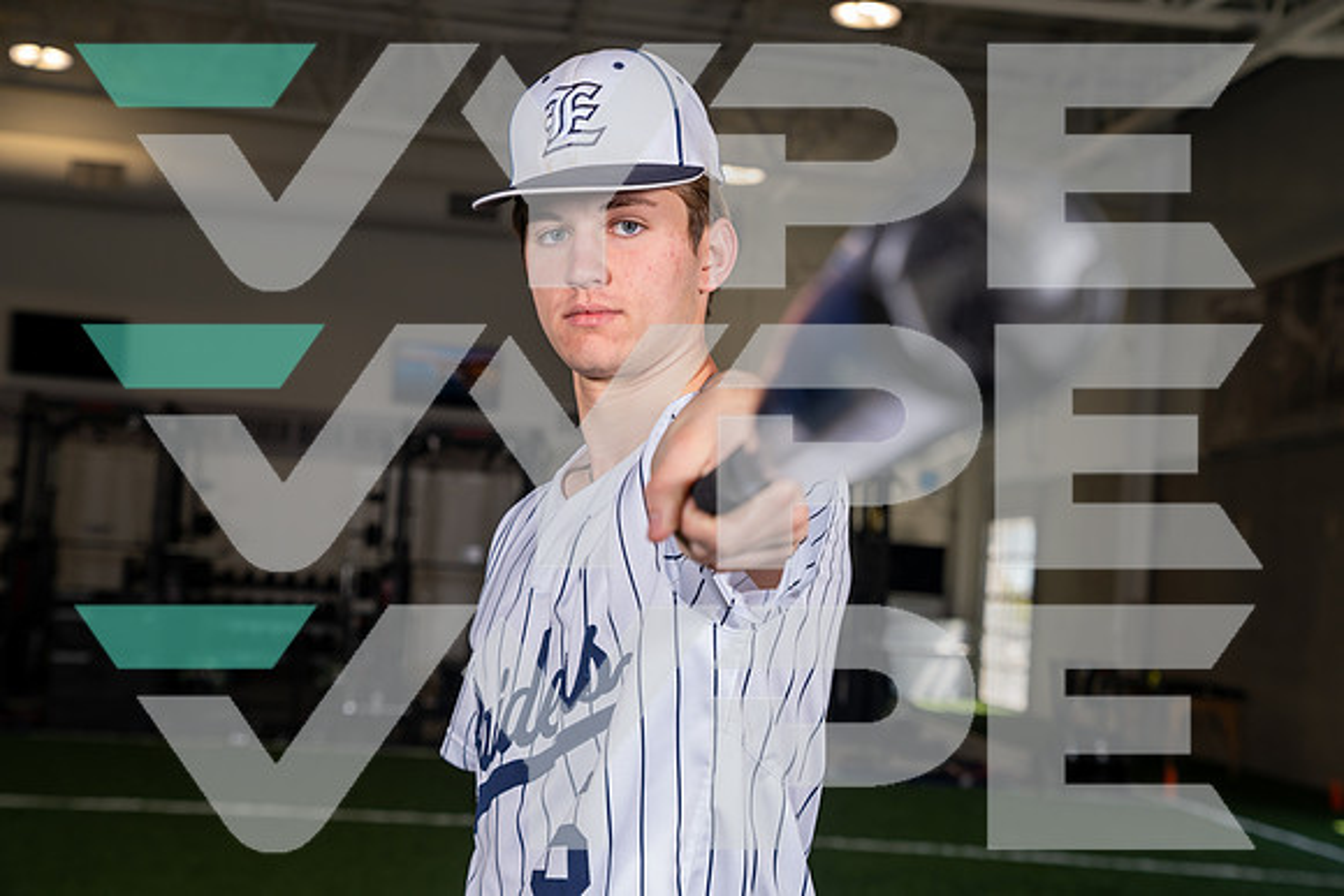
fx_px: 2502
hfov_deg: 30.1
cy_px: 448
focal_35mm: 67
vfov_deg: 20.3
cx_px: 672
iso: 200
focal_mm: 67
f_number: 5.6
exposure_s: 1/200
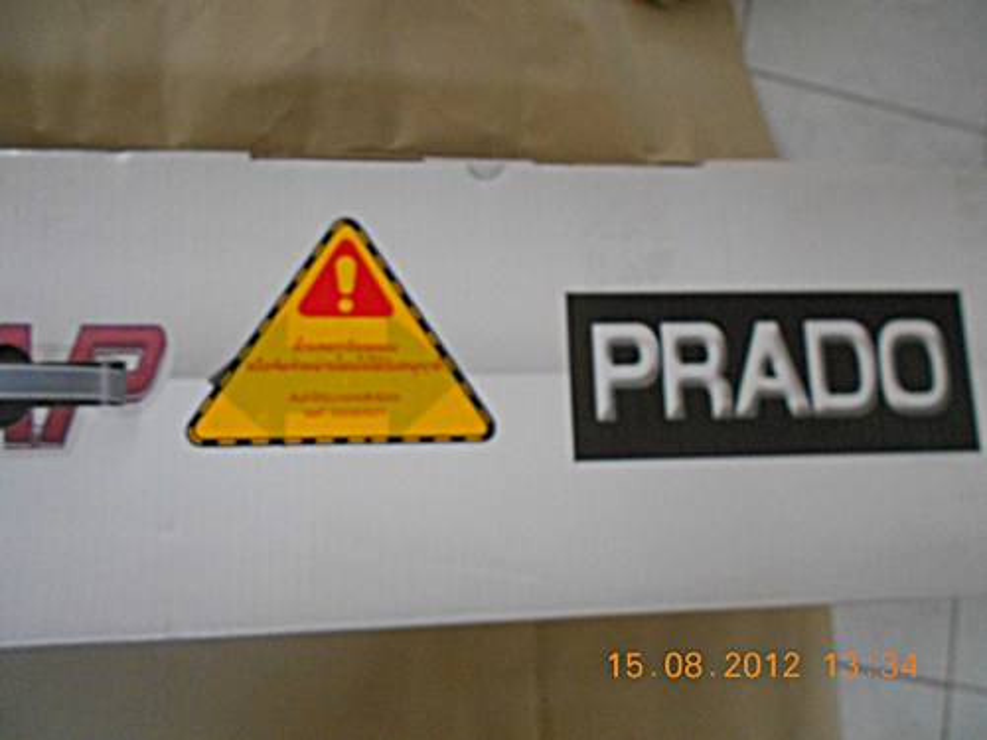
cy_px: 370
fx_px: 741
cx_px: 494
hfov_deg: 67.3
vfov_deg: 53.1
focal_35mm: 26
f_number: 3.2
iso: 400
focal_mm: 4.6
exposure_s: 1/20
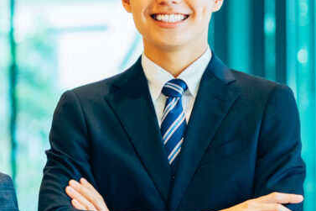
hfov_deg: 3.6
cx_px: -235
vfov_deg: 2.4
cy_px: 306
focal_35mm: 577
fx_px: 5062
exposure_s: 1/125
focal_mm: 85
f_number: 2.5
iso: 640
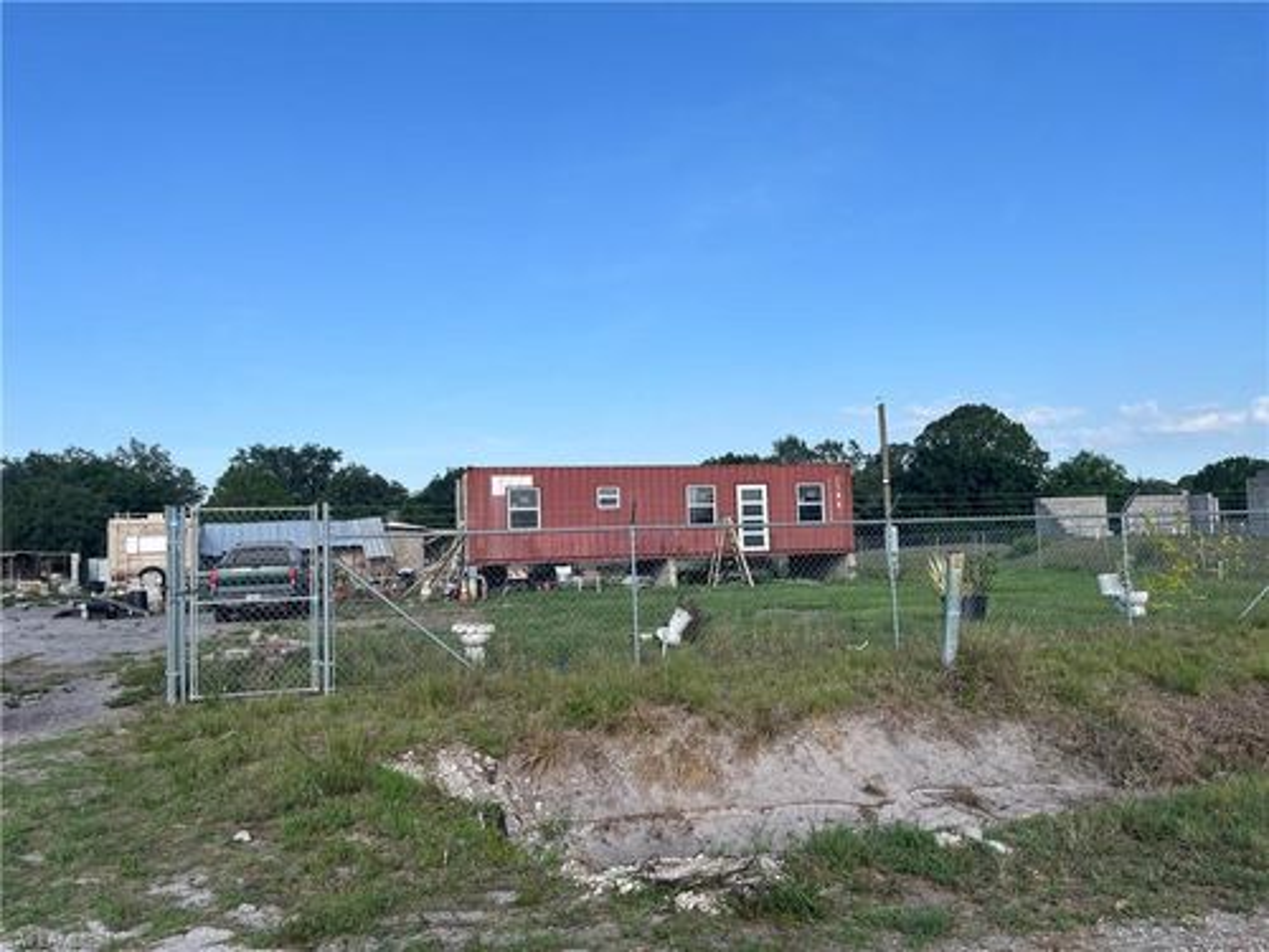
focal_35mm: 26
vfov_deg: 53.1
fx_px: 953
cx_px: 634
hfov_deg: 67.3
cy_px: 476
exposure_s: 1/3049
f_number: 1.6
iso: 50
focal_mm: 5.1
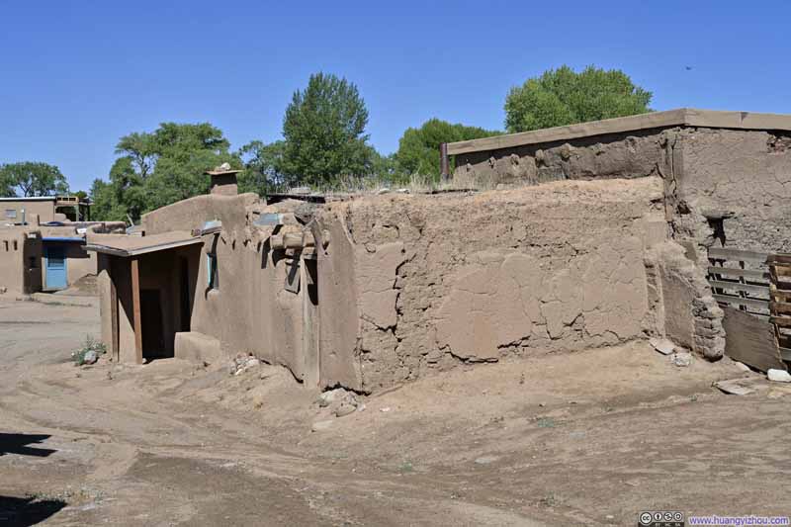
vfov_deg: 29.2
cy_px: 264
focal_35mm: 46
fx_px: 1010
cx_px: 396
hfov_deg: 42.8
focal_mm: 46
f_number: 5.6
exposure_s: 1/800
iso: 64
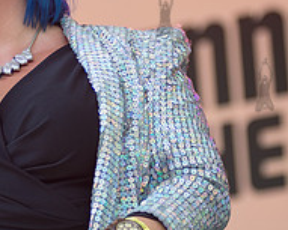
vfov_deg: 5.5
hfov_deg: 6.9
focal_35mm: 281
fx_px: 2396
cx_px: 29
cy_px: 49
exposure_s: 1/640
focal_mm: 86
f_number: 2.8
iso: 200
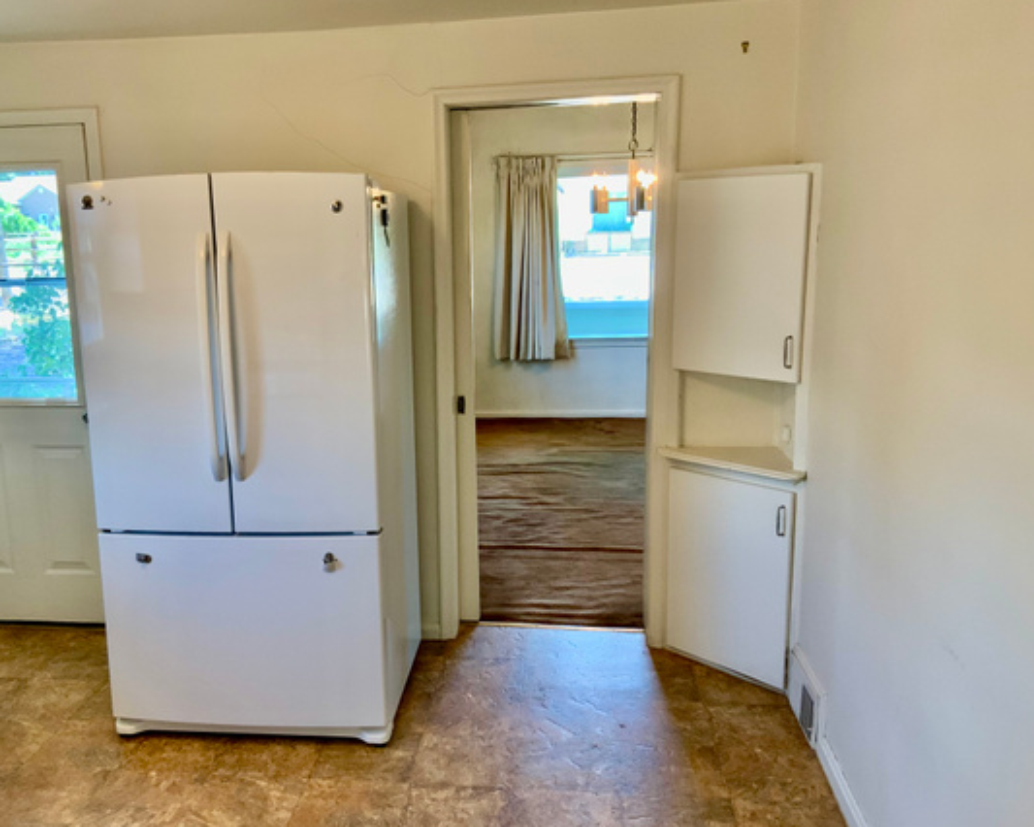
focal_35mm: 34
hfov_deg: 52.5
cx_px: 415
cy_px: 427
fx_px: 1040
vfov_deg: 43.3
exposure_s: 1/60
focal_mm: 3
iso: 64
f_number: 1.8
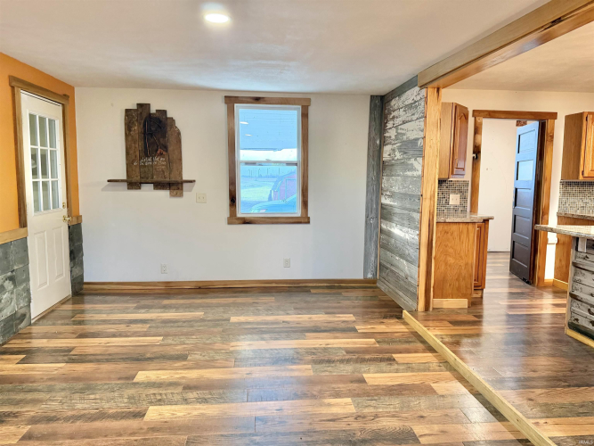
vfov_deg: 56.8
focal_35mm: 24
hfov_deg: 71.6
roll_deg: -0.5
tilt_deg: -4.2
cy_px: 223
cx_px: 297
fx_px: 412
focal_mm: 6.76
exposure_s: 1/60
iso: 400
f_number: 1.78
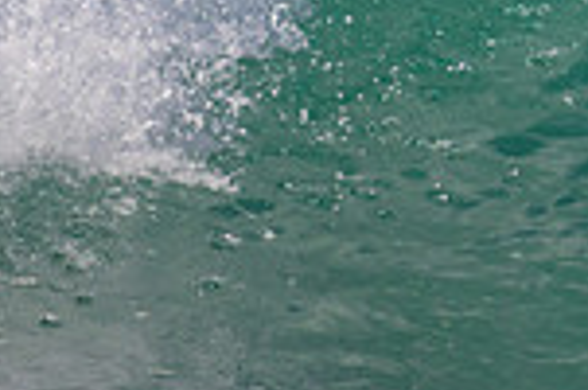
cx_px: 1104
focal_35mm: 3512
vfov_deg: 0.4
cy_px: -333
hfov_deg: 0.6
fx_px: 57242
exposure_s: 1/1600
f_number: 11
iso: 1000
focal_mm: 800
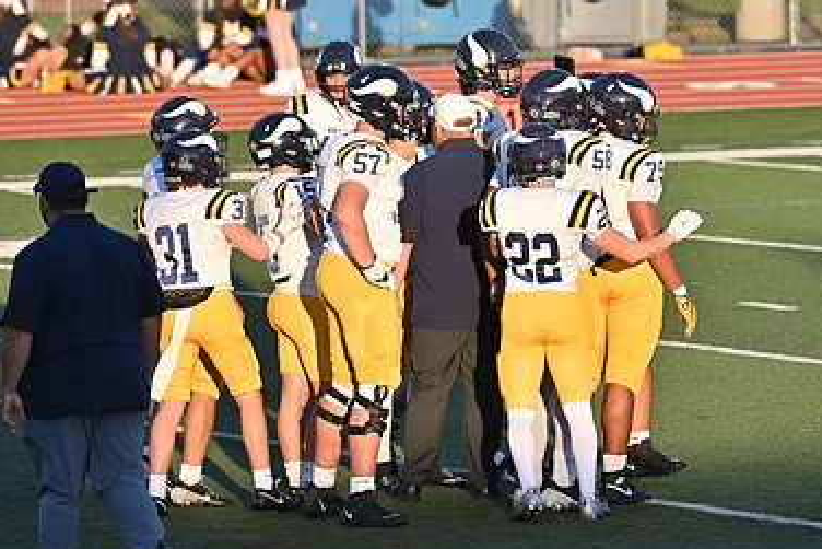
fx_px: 10575
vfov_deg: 3.0
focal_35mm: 463
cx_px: 492
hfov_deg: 4.5
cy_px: 196
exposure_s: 1/1000
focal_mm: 200
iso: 100
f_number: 4
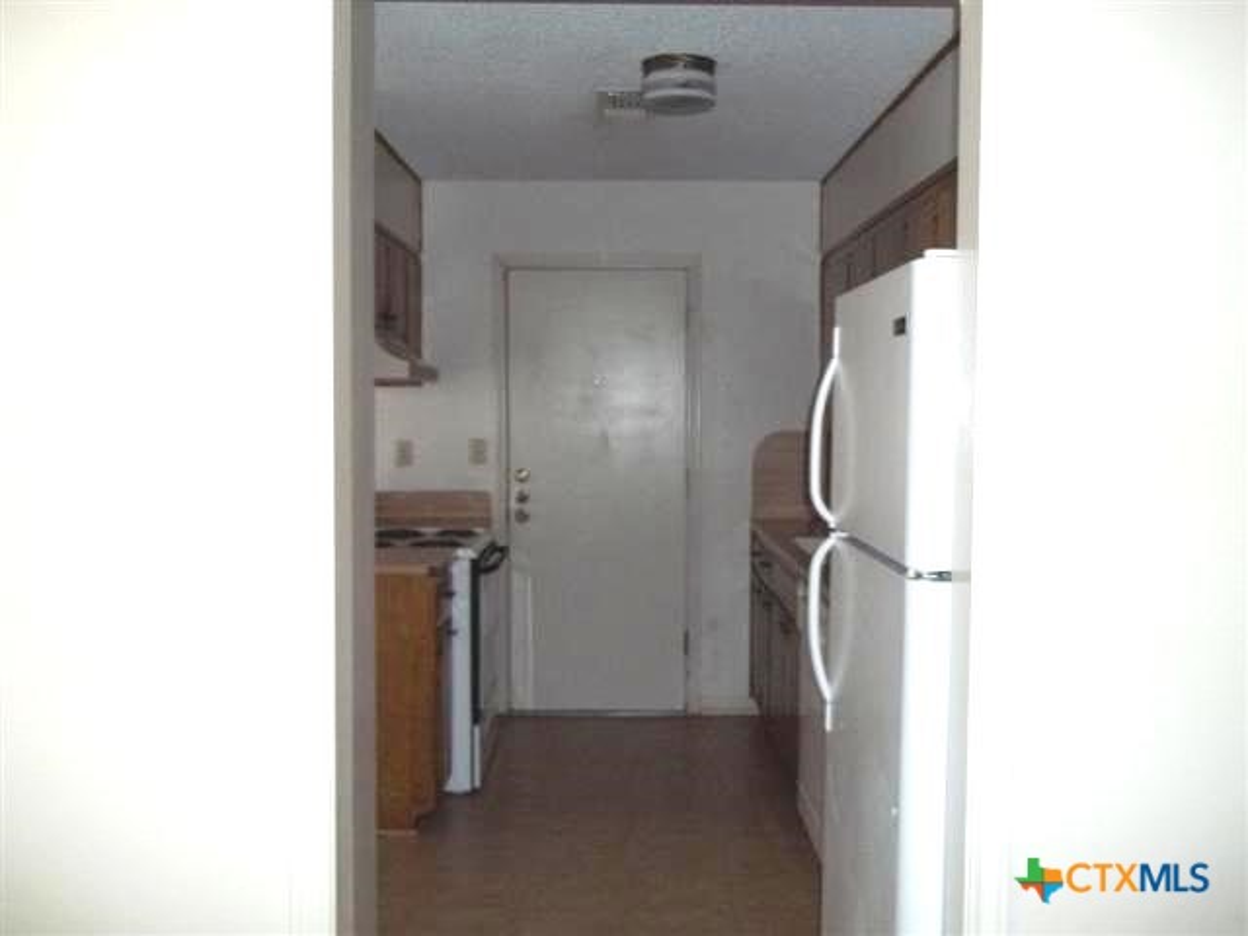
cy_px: 468
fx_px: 1154
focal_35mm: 32
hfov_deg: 56.8
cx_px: 624
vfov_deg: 44.2
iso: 160
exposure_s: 1/30
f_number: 2.9
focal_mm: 5.7
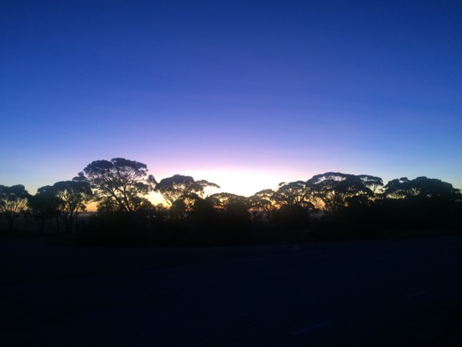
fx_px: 387
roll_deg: +2.7
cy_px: 174
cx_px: 231
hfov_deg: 61.7
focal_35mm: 29
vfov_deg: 48.2
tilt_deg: +5.6
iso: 100
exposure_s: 1/30
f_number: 2.2
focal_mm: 4.15
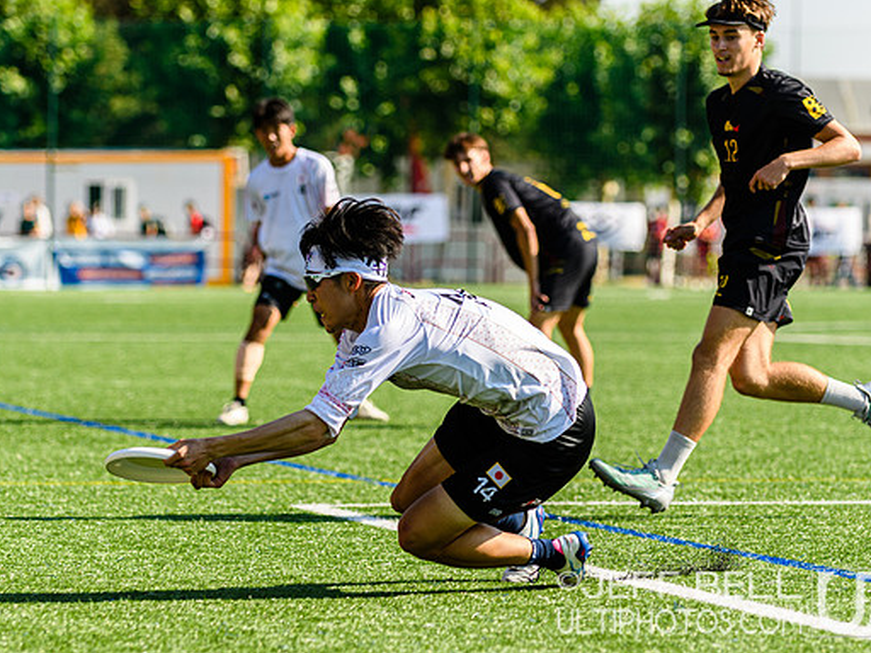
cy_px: 361
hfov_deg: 9.1
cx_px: 468
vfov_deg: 6.8
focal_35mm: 218
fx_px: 5485
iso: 160
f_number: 3.2
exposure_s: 1/1600
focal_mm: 120
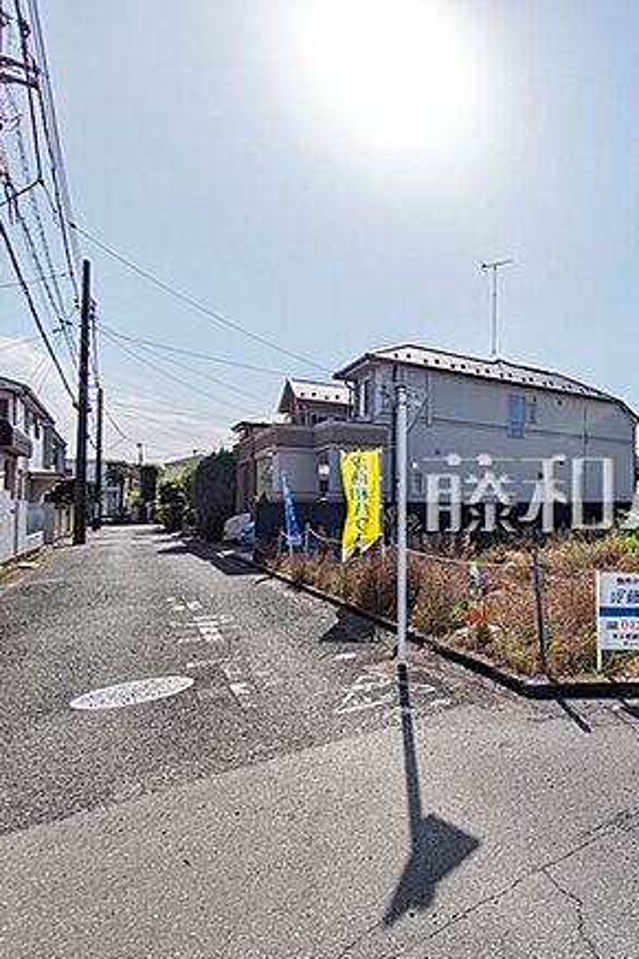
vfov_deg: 84.0
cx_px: 657
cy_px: 492
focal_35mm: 20
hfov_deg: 49.0
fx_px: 533
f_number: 2.2
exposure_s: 1/6024
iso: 43
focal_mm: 1.83
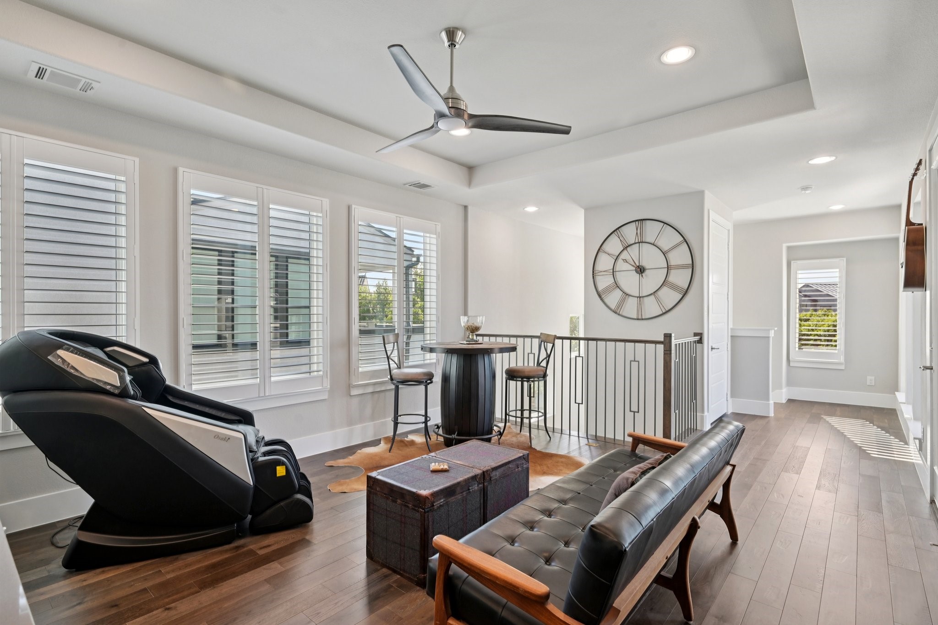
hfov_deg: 91.6
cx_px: 469
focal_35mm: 18
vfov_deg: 68.9
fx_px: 456
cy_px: 312
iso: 400
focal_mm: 17.5
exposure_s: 1/80
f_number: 8
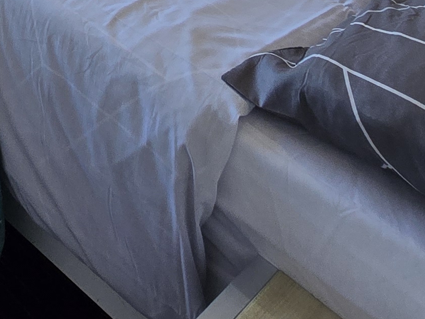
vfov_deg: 15.7
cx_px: -114
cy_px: -399
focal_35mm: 62
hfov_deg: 26.8
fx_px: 761
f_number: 2.2
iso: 50
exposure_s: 1/107
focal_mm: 2.2
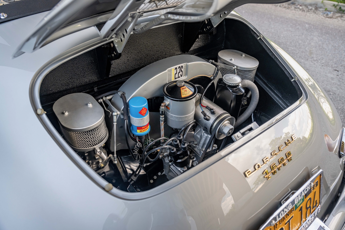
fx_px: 230
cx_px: 172
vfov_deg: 53.2
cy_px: 115
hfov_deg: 73.7
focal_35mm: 24
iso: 500
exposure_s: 1/250
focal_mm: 24
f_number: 4
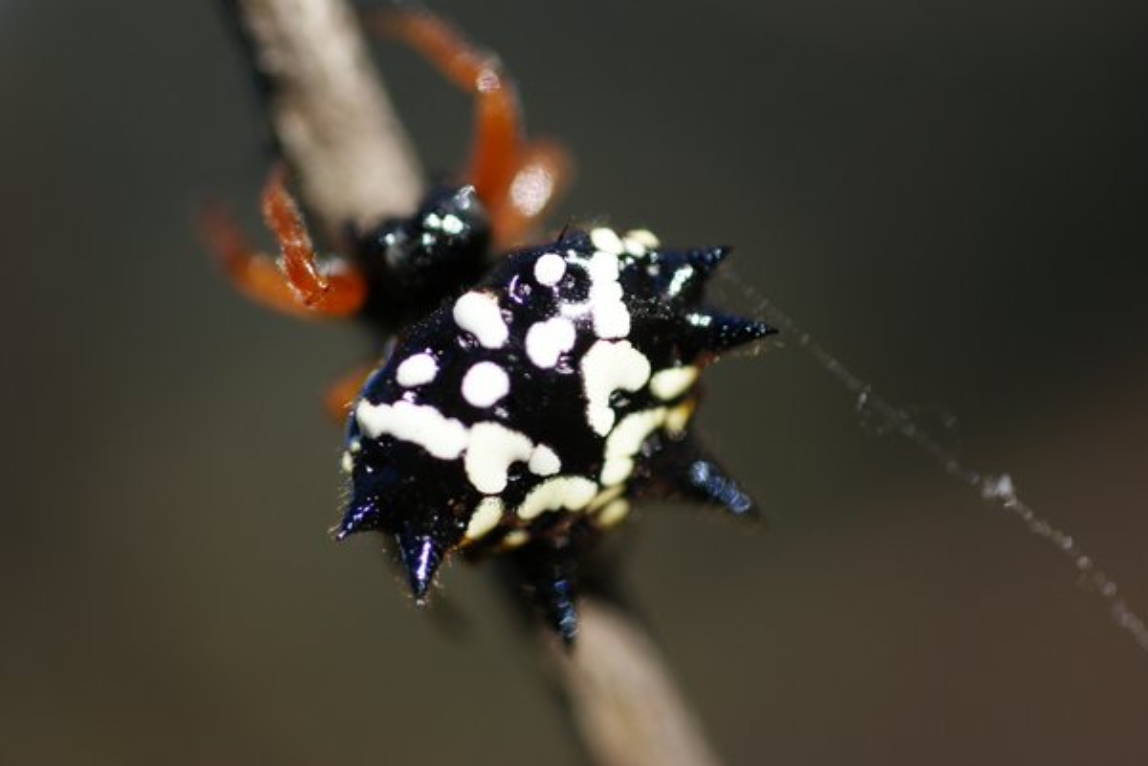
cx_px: 574
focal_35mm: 75
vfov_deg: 18.2
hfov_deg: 27.0
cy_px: 383
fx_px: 2391
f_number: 2.8
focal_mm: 50
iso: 100
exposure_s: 1/320
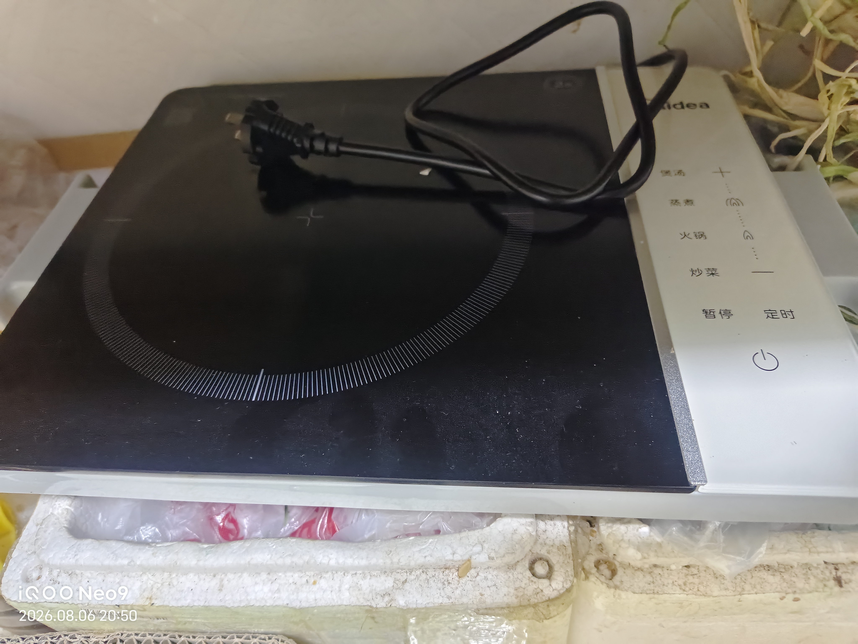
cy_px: 322
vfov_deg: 58.9
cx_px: 429
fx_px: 570
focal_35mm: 23
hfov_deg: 73.9
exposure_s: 1/174
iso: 10505
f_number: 1.88
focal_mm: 5.56
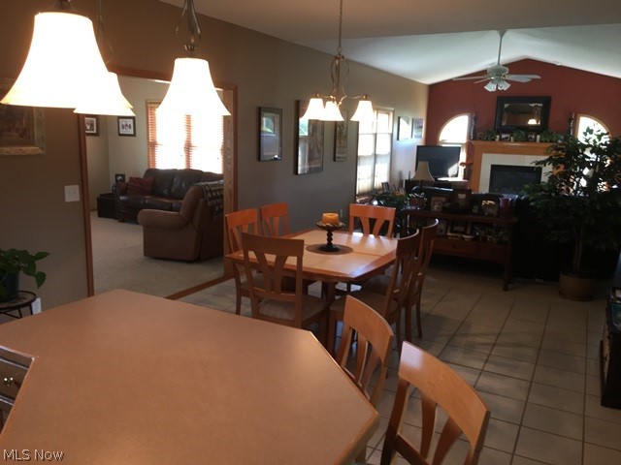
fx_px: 520
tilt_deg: -10.6
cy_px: 232
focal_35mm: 29
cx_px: 310
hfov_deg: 61.7
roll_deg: -1.7
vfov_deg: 48.2
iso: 80
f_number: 2.2
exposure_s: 1/30
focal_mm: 4.15
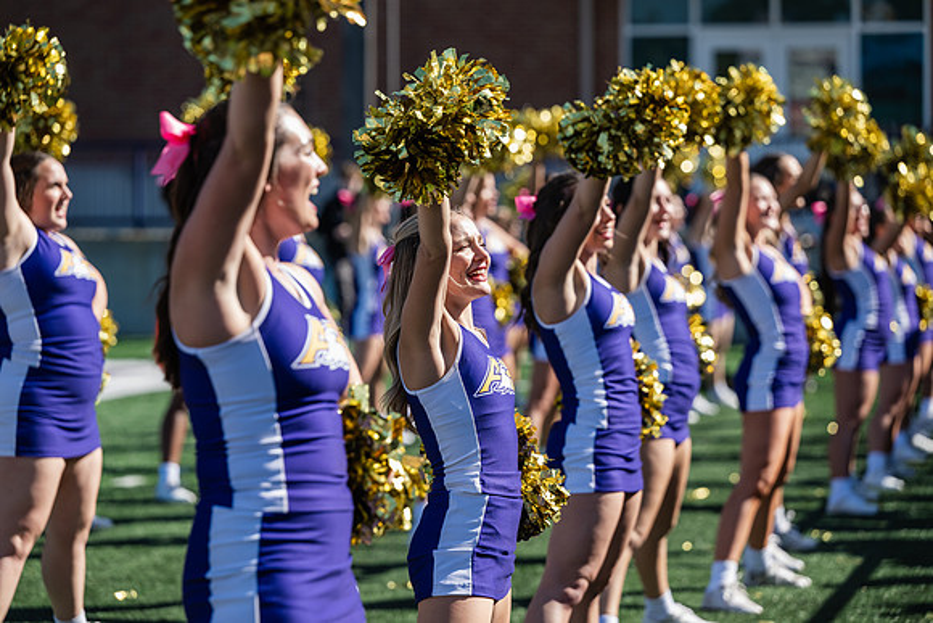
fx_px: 3499
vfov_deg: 10.2
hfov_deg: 15.2
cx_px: 466
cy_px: 312
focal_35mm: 135
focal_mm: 135
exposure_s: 1/800
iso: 125
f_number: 3.5
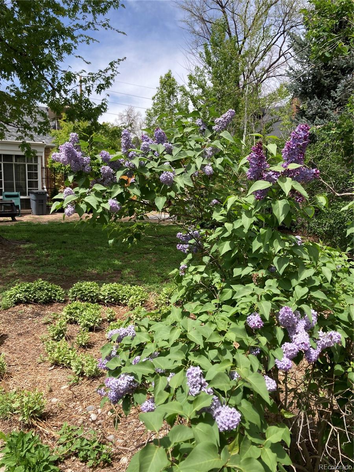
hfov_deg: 49.7
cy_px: 236
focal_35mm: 28
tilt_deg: -7.5
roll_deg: -0.4
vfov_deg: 63.4
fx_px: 382
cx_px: 177
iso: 20
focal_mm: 3.99
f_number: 1.8
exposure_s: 1/1091
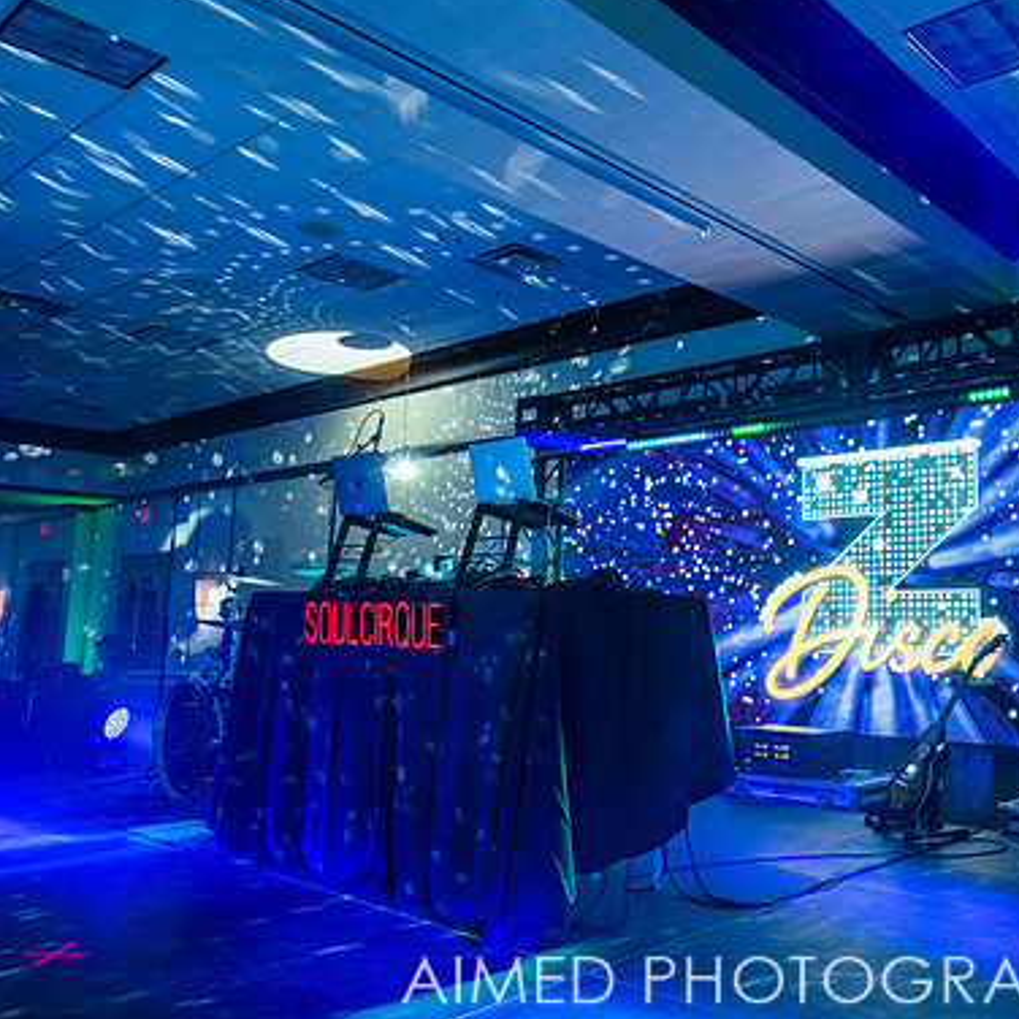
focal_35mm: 30
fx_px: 999
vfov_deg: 54.0
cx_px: 765
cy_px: 508
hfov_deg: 51.7
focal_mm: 22
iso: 800
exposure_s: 1/200
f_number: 5
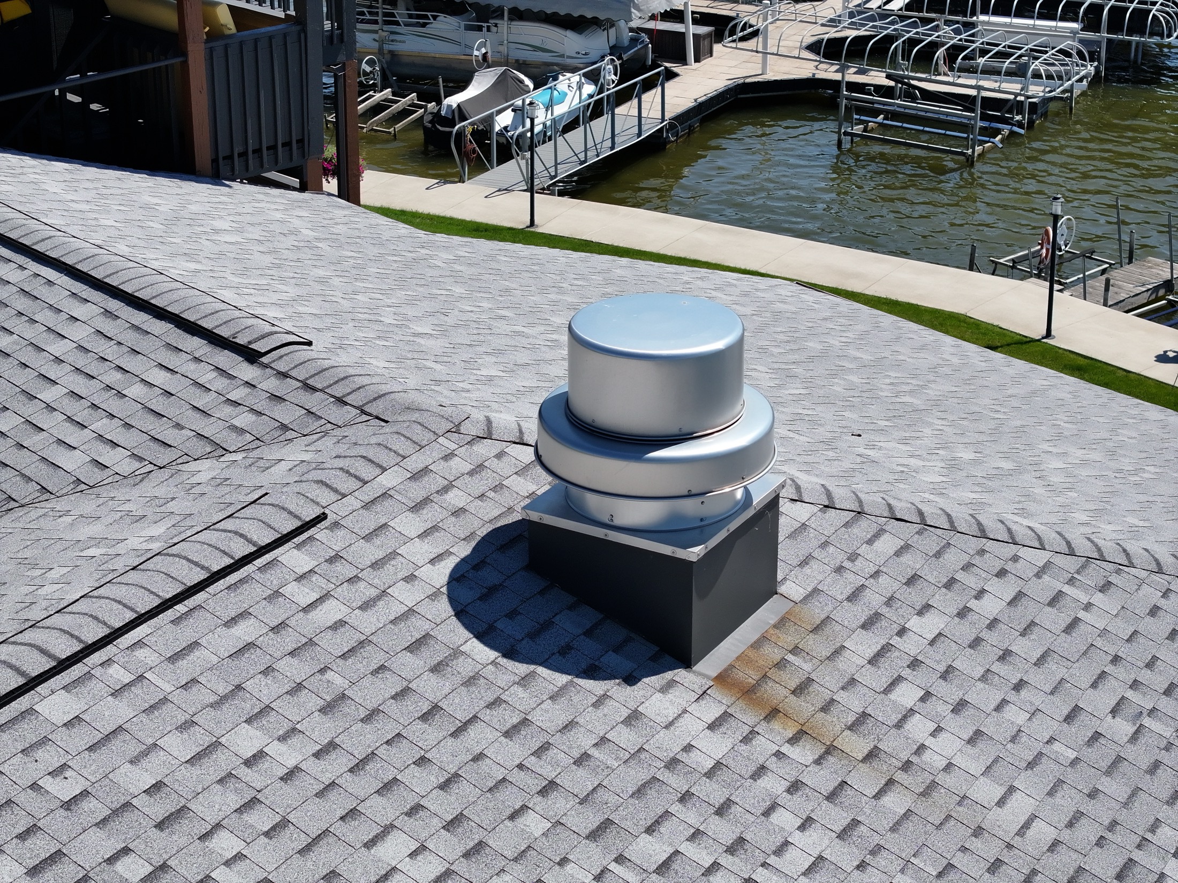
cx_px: 589
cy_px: 442
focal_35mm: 70
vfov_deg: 21.0
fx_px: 2382
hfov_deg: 27.8
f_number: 2.8
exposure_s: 1/4000
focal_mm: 19.35
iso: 400
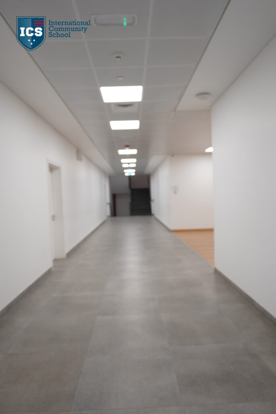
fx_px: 276
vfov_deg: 73.7
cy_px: 207
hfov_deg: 53.1
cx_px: 138
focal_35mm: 24
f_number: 2.8
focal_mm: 16.2
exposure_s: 1/80
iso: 250
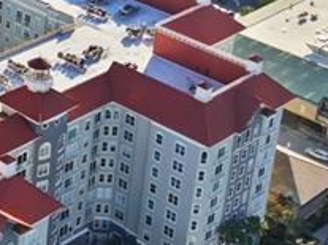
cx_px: -154
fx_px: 1127
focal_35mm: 119
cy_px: -52
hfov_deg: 15.4
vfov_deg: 12.2
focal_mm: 8.7
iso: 100
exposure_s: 1/3200
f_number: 1.8
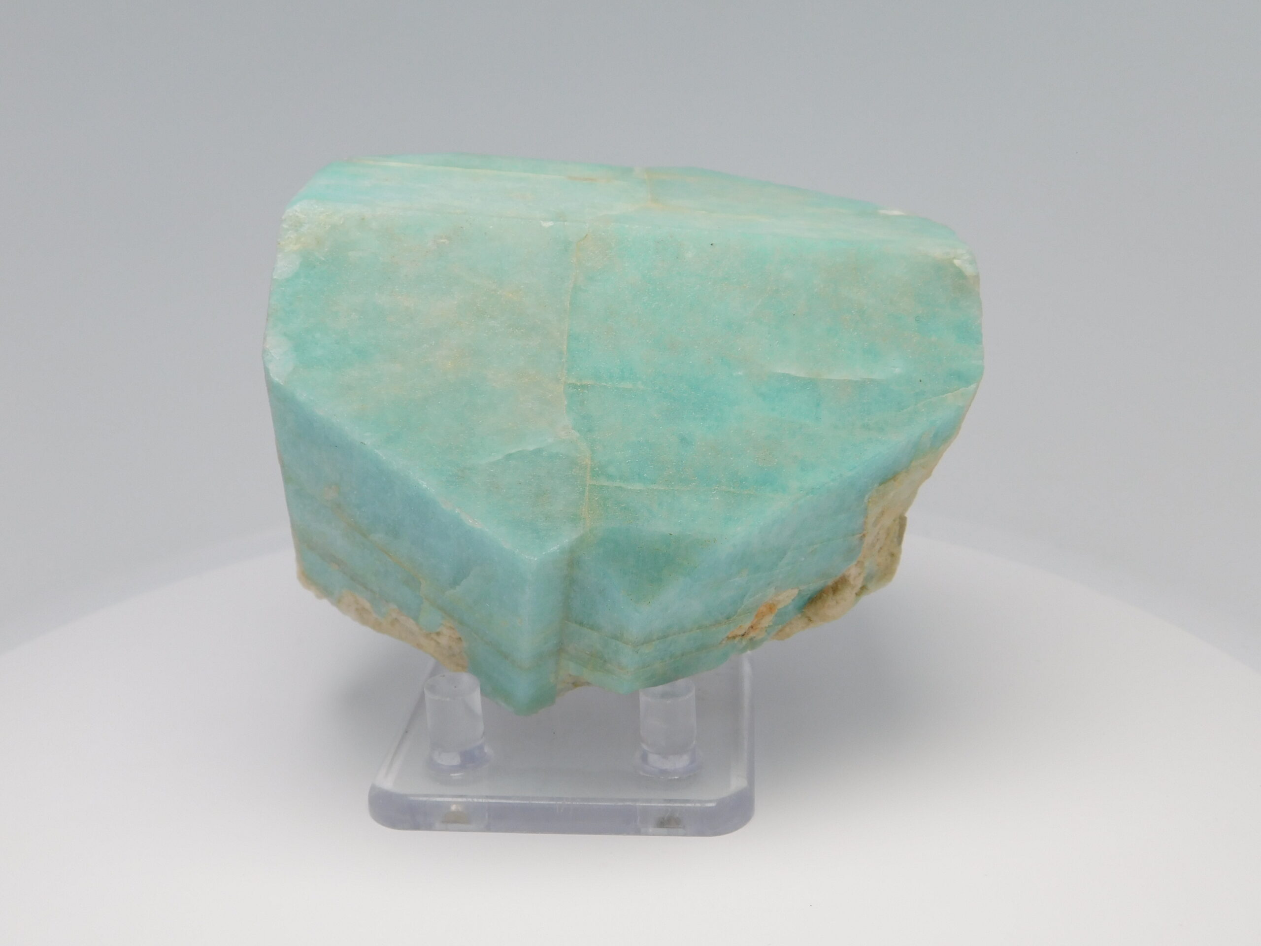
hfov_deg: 51.4
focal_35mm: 36
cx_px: 630
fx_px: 1311
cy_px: 473
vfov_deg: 39.7
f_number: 3.5
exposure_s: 1/320
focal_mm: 6.3
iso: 125
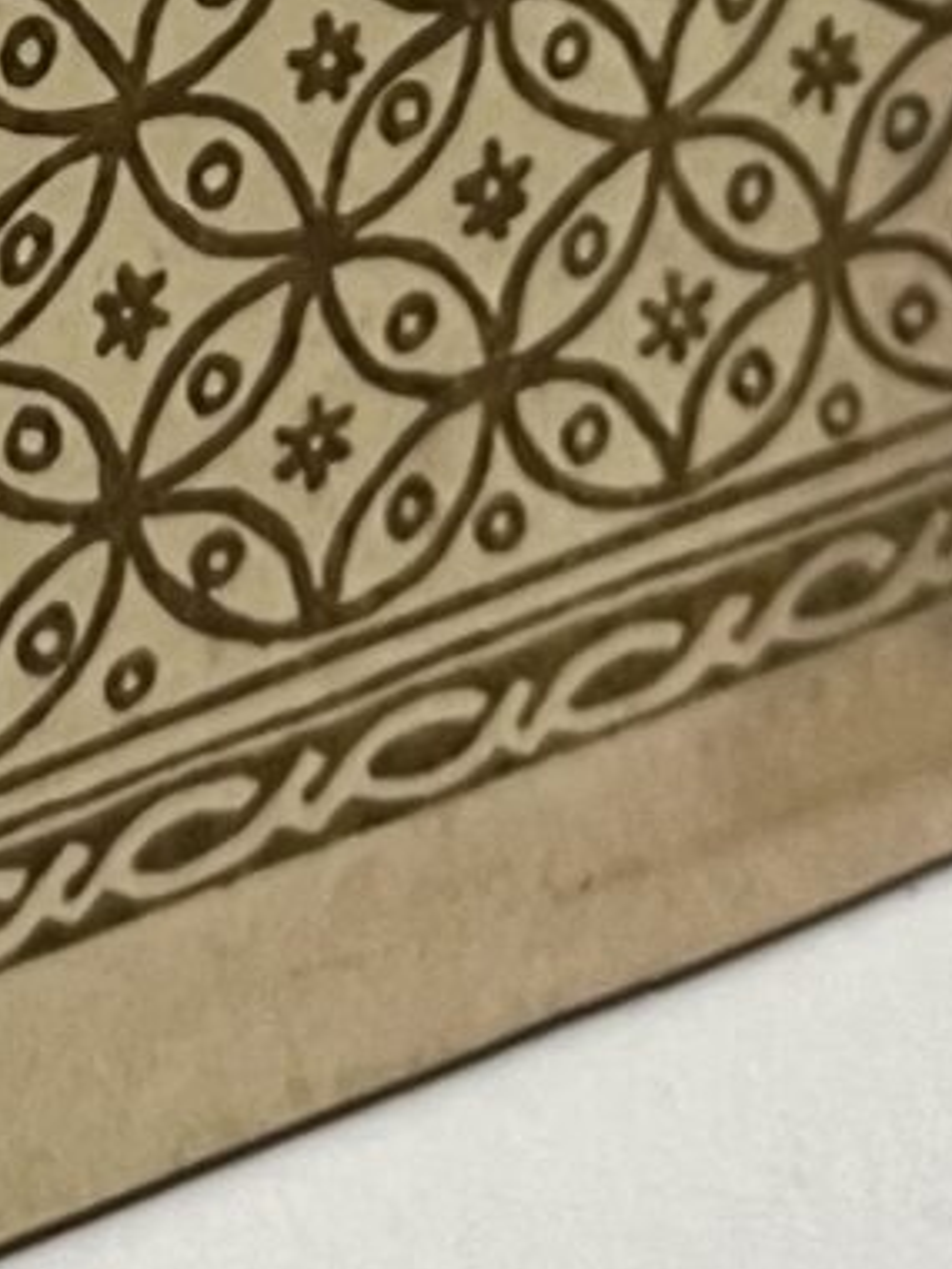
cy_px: -1723
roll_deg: +2.1
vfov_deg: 10.0
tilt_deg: -12.6
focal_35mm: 175
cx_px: -147
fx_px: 6417
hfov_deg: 8.4
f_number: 1.6
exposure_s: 1/50
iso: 64
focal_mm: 5.1
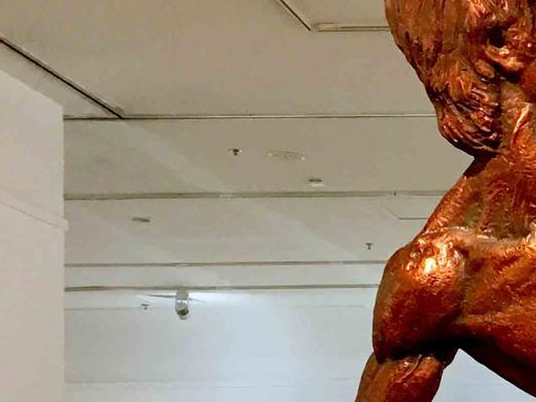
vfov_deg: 12.8
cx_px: 828
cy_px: 556
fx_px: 1718
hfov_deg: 16.1
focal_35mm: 111
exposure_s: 1/33
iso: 100
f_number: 2.2
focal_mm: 4.15
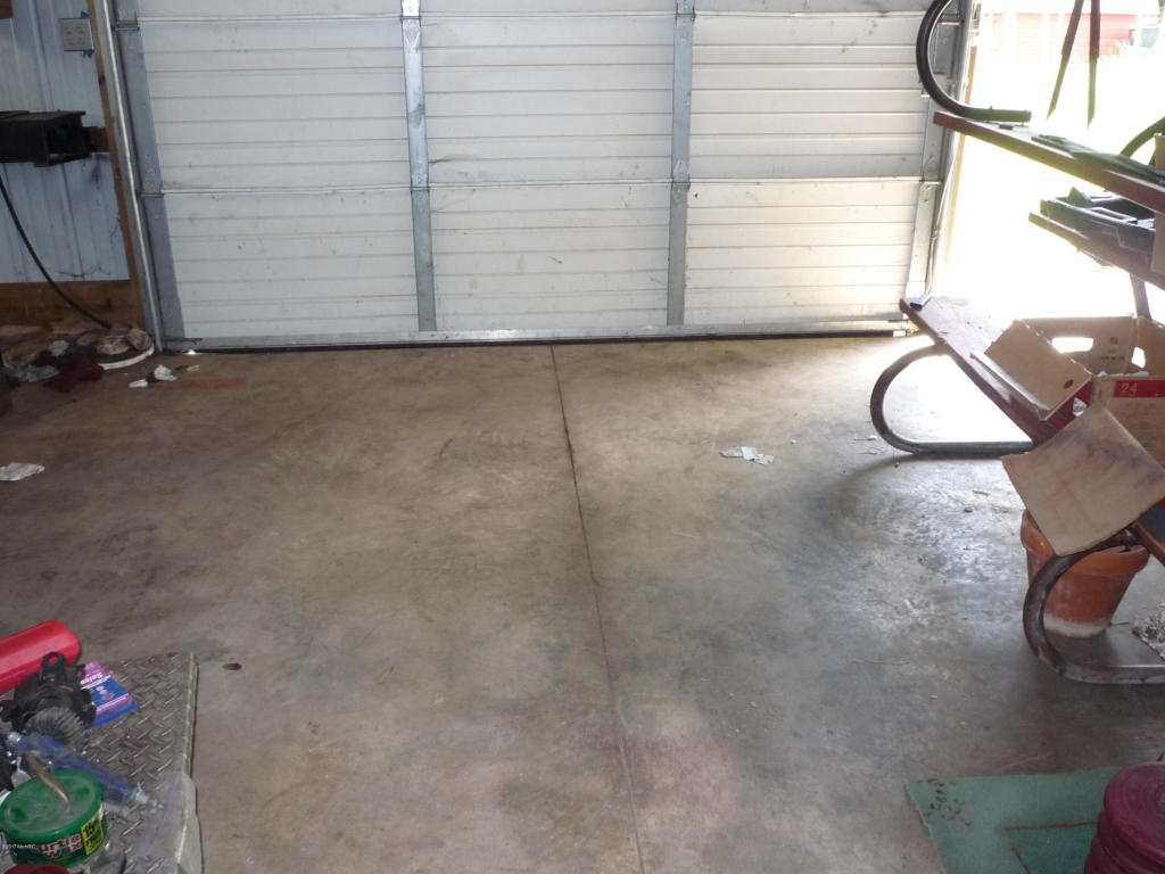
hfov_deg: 56.8
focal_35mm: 32
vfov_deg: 44.2
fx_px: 1077
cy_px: 437
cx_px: 582
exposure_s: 1/30
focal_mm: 5.2
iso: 250
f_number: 3.3
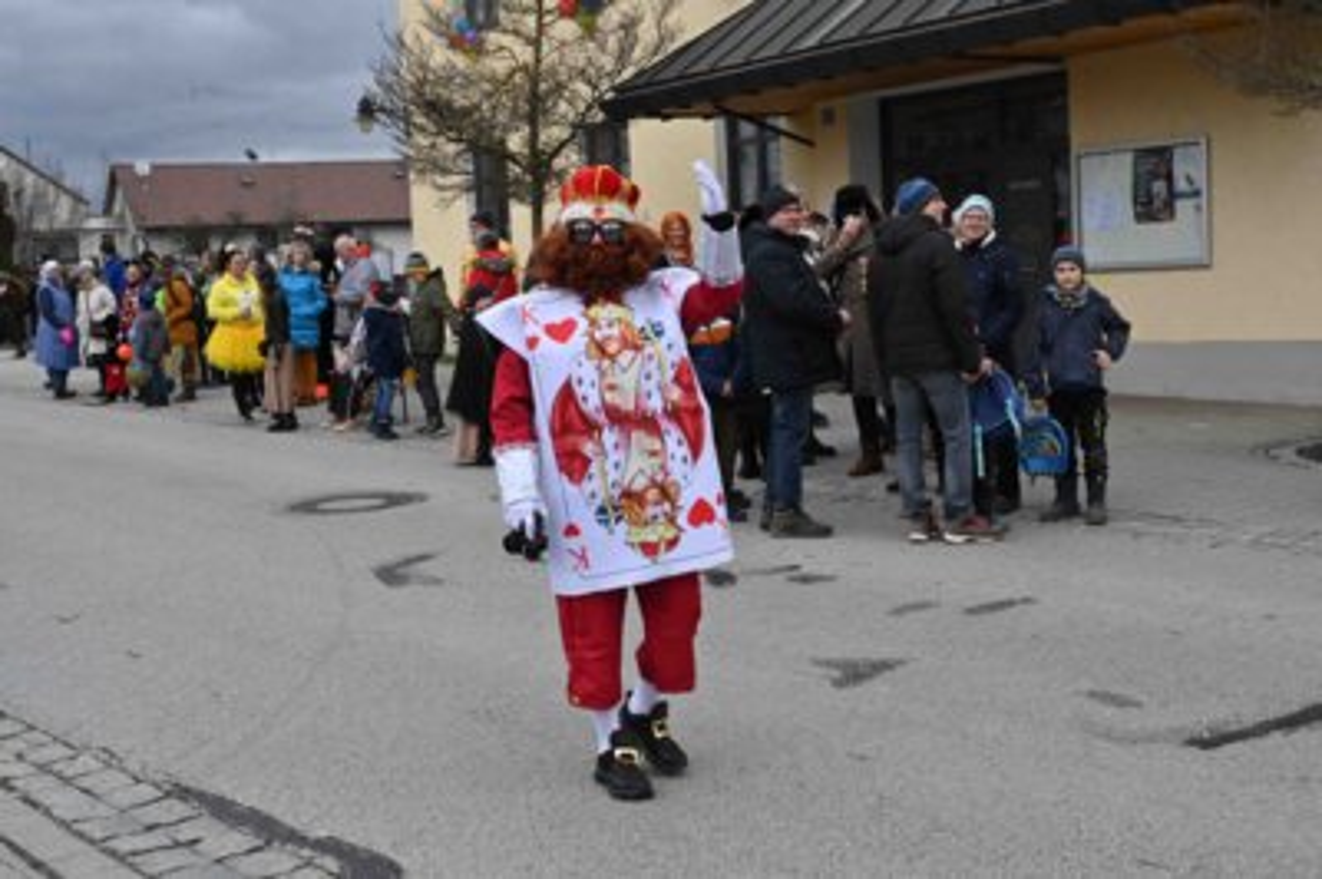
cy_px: 440
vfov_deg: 29.2
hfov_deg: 42.8
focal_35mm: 46
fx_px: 1688
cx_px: 661
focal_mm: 46
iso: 2500
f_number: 16
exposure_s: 1/1000
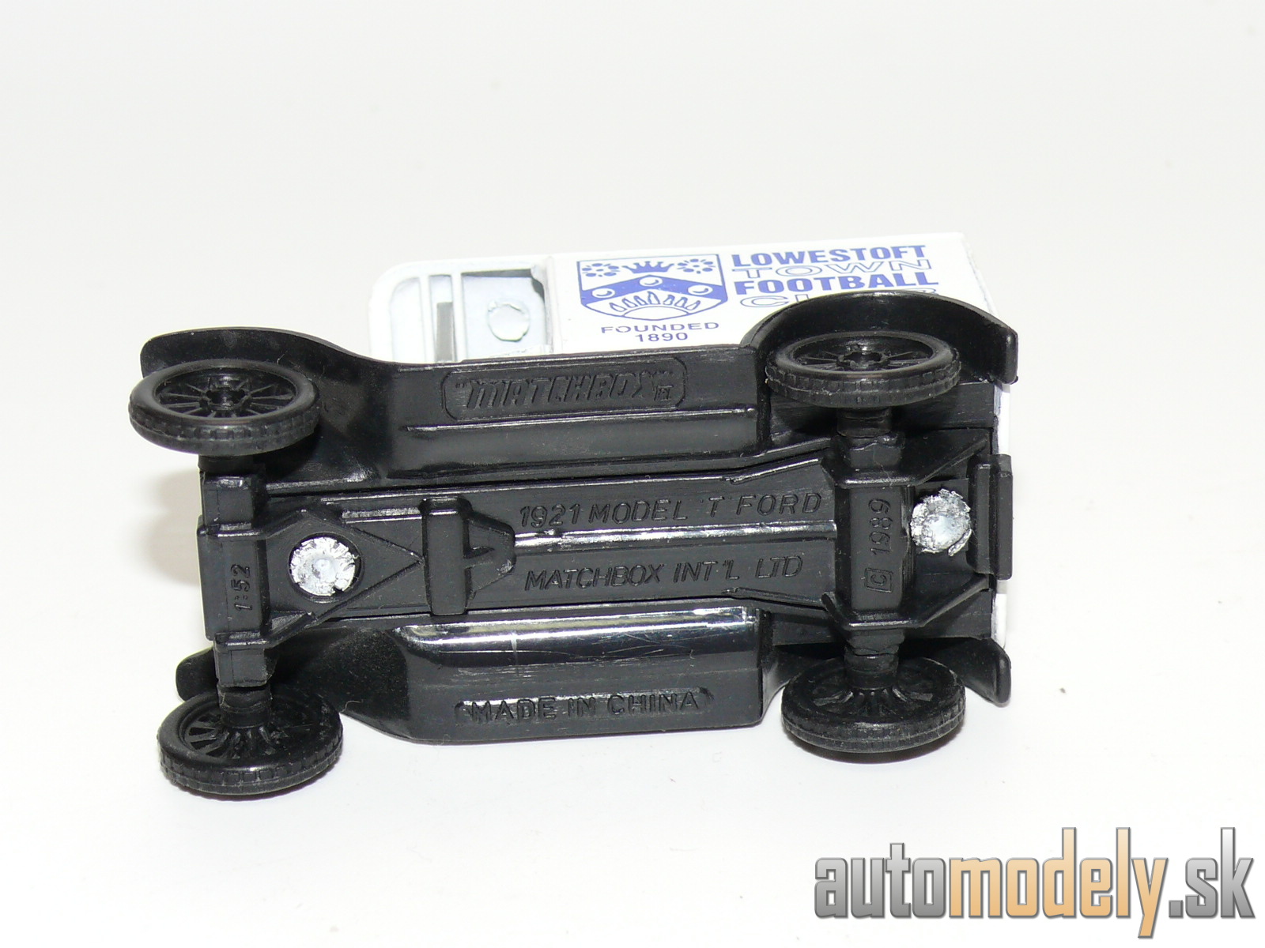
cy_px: 474
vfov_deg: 15.6
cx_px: 632
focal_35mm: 95
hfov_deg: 20.7
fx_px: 3472
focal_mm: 13
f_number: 4
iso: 100
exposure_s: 1/30
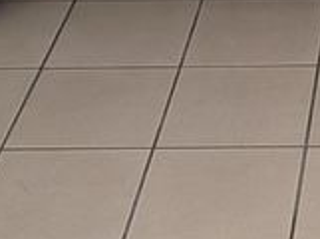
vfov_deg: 8.7
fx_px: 1411
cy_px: -347
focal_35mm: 153
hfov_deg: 12.5
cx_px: 437
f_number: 1.7
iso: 27
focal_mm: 4.53
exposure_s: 1/429
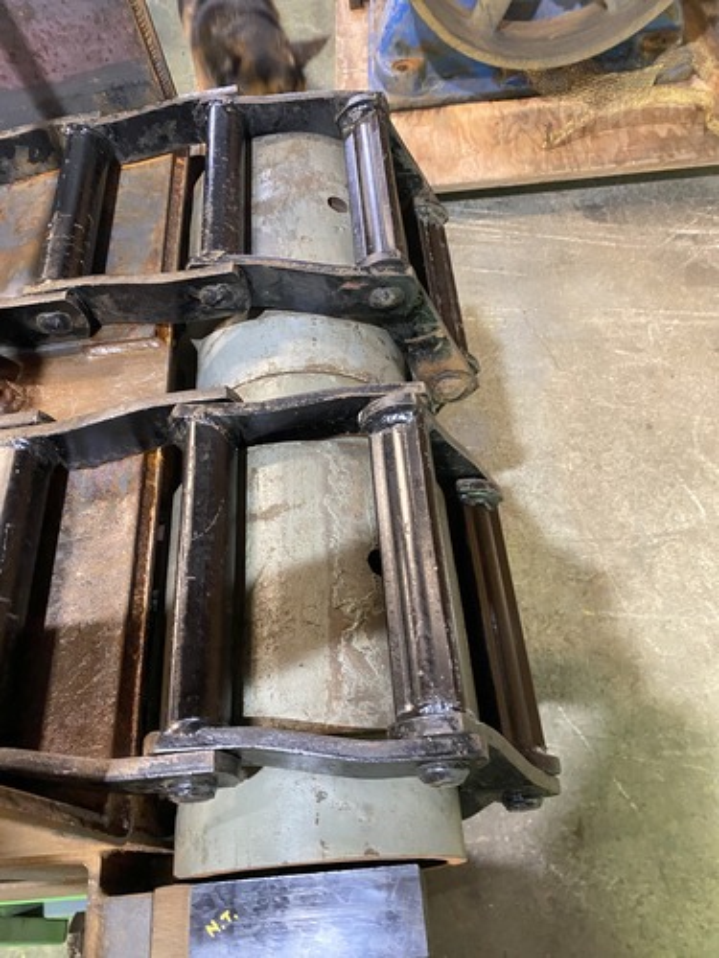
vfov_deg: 67.3
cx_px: 360
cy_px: 479
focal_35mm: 26
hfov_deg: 53.1
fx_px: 720
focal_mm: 4.25
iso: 500
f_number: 1.8
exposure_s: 1/40
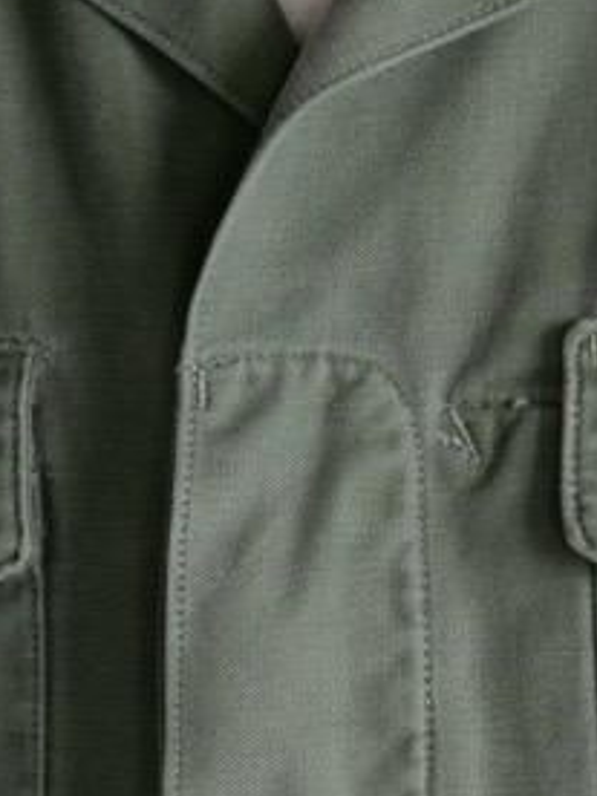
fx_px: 6255
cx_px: 724
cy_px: 688
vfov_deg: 7.3
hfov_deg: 5.4
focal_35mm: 272
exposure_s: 1/40
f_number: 3.9
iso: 3200
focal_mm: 44
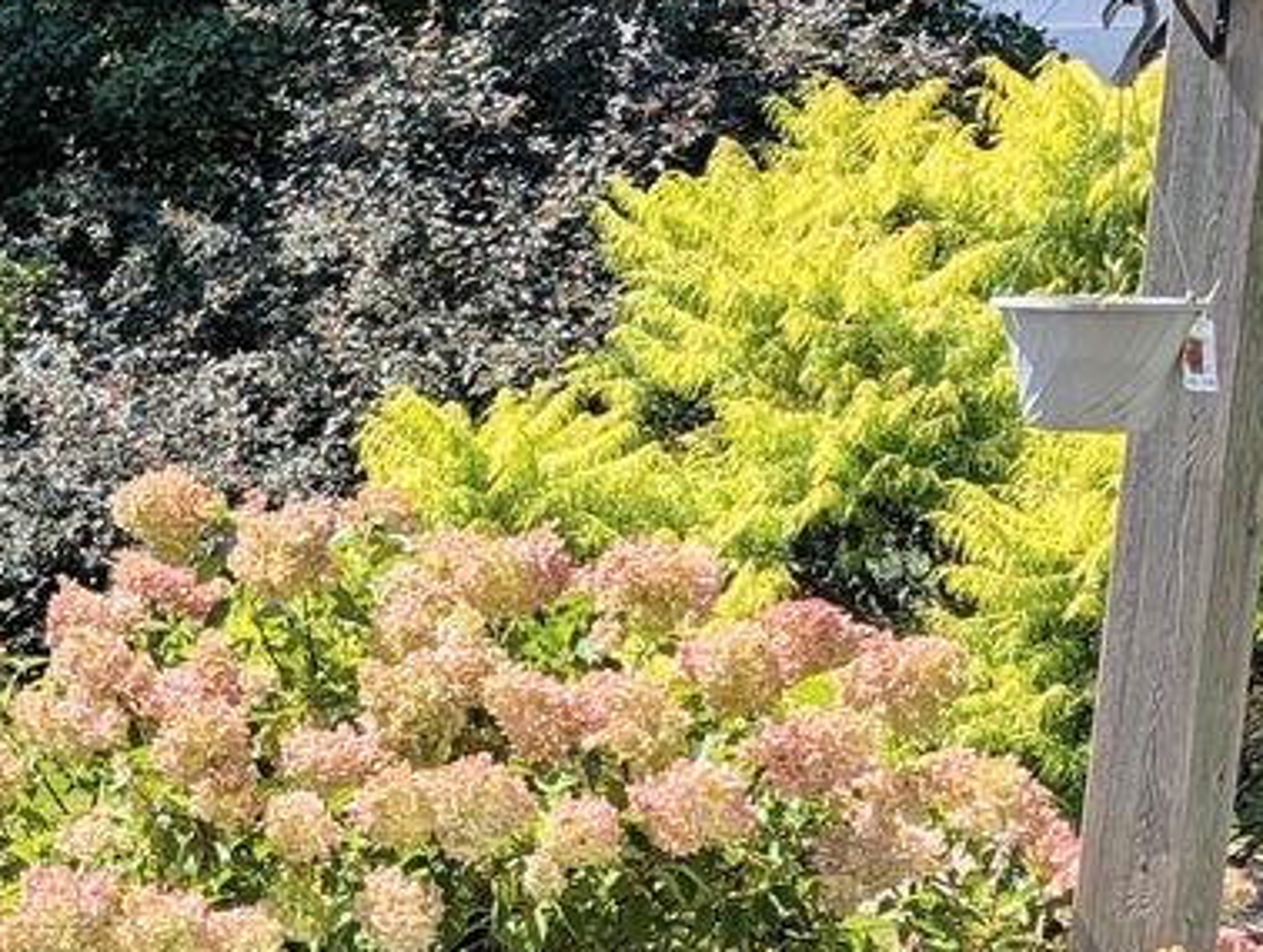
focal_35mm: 91
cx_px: -451
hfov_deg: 19.5
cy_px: 852
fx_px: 3327
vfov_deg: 16.1
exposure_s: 1/876
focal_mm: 6.9
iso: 19
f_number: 1.68
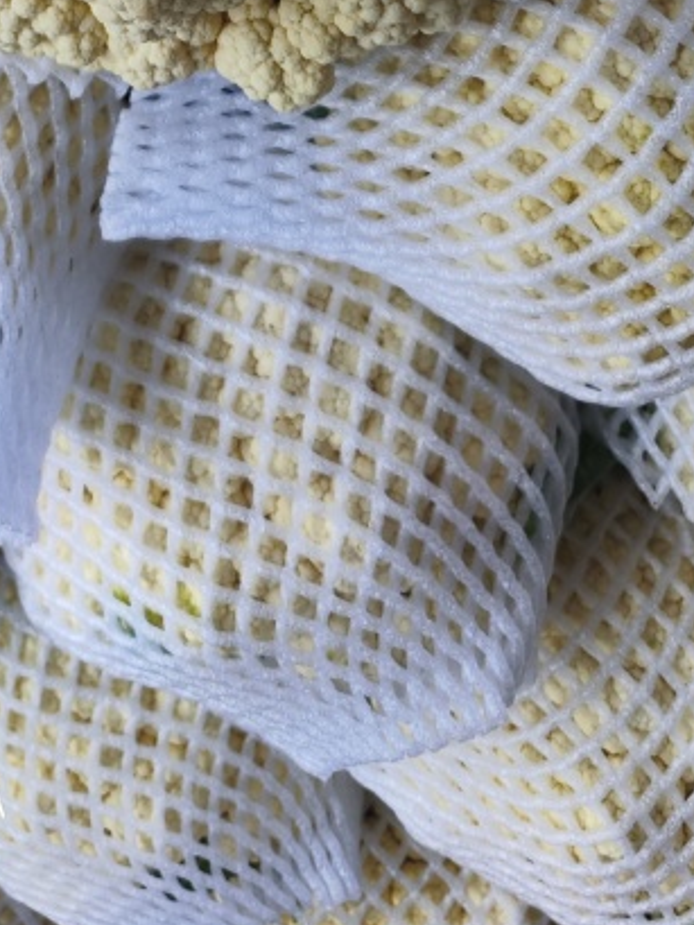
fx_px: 1603
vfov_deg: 27.4
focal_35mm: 60
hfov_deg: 24.1
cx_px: 165
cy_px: -245
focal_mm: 8.7
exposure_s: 1/100
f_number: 1.9
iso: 221
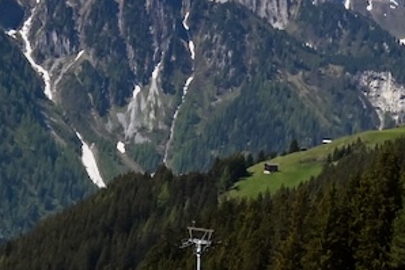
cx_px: 480
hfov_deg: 9.0
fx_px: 2555
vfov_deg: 5.9
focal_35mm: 227
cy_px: -279
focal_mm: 33
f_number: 20
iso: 800
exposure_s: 1/500
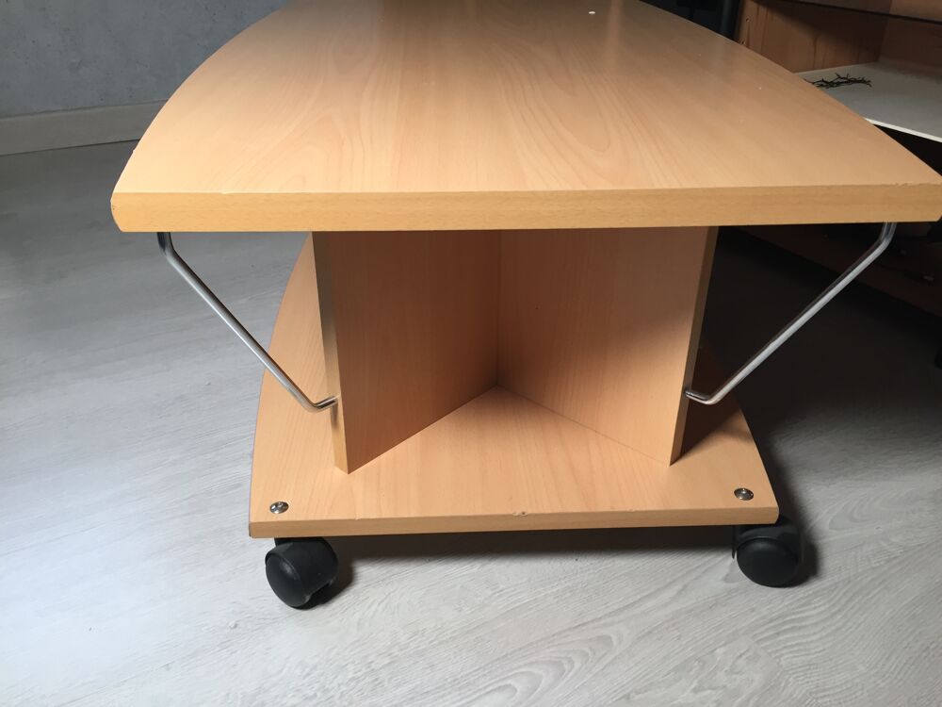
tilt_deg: -30.8
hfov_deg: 61.7
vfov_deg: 48.2
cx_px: 471
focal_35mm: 29
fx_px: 789
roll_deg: +0.7
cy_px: 354
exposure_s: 1/33
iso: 100
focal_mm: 4.15
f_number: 2.2
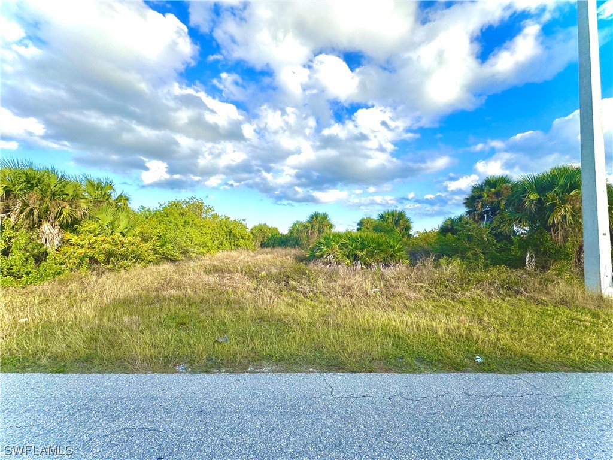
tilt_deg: +2.3
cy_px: 230
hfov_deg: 102.1
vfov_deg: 85.7
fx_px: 248
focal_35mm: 14
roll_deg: -0.8
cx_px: 306
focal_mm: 2.22
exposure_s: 1/1236
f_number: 2.2
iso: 40
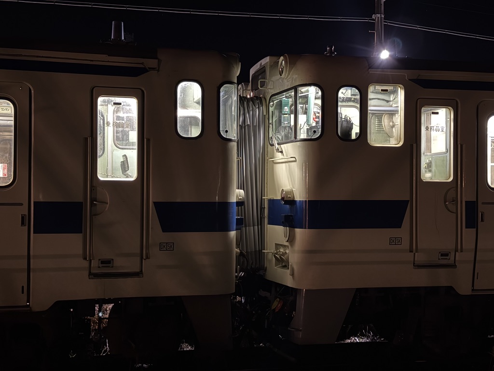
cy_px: 186
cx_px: 247
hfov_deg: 39.7
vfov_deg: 30.3
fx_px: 685
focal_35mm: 48
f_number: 1.78
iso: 320
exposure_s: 1/4
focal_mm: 6.76
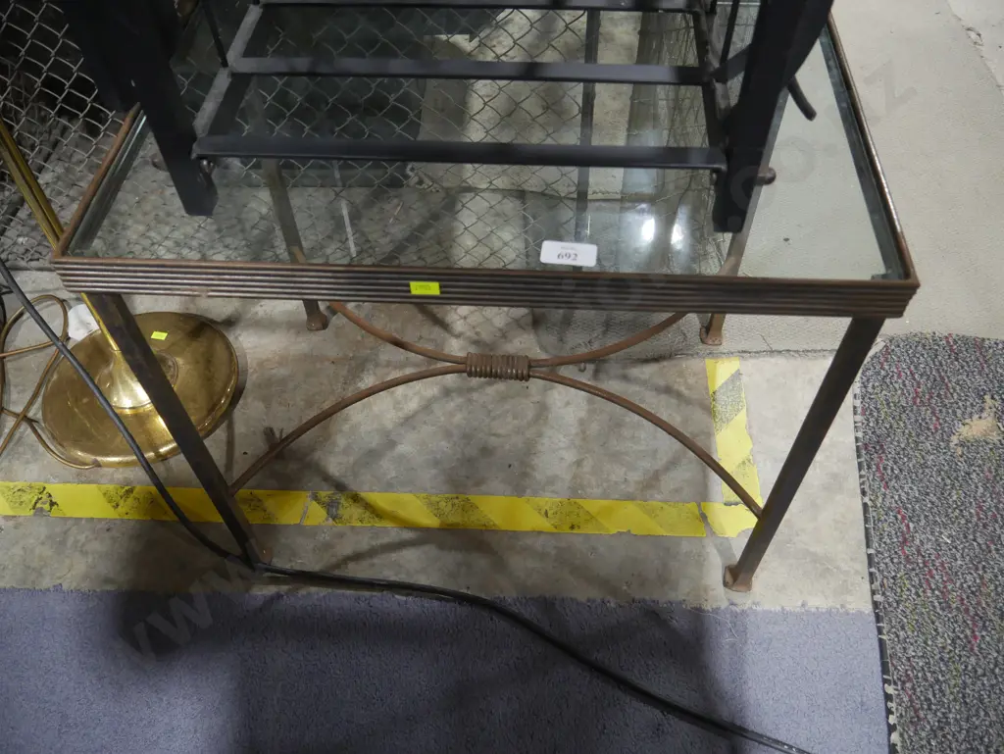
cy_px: 377
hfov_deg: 63.4
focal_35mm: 28
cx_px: 502
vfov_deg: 49.8
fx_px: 812
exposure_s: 1/60
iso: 800
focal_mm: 14
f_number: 3.5
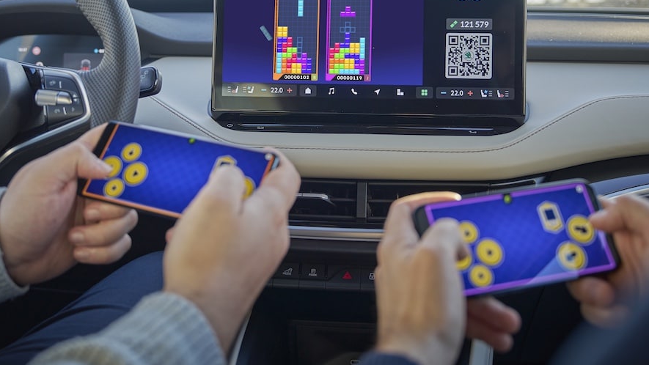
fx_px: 929
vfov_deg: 22.1
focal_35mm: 54
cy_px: 101
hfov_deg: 38.5
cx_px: 293
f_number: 2.8
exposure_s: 1/200
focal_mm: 38
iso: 100
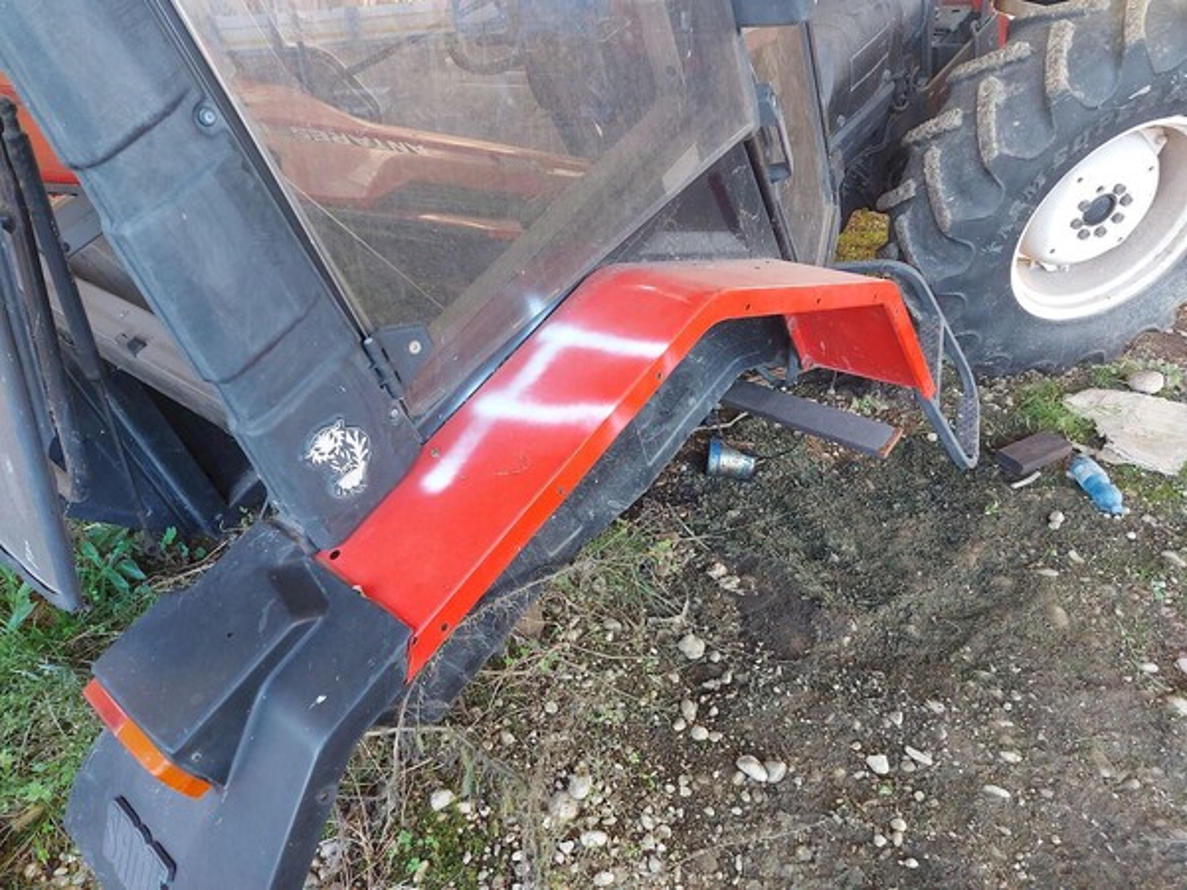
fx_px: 823
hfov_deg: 71.6
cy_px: 445
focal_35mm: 24
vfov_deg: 56.8
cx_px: 594
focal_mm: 5.23
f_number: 1.8
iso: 160
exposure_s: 1/60
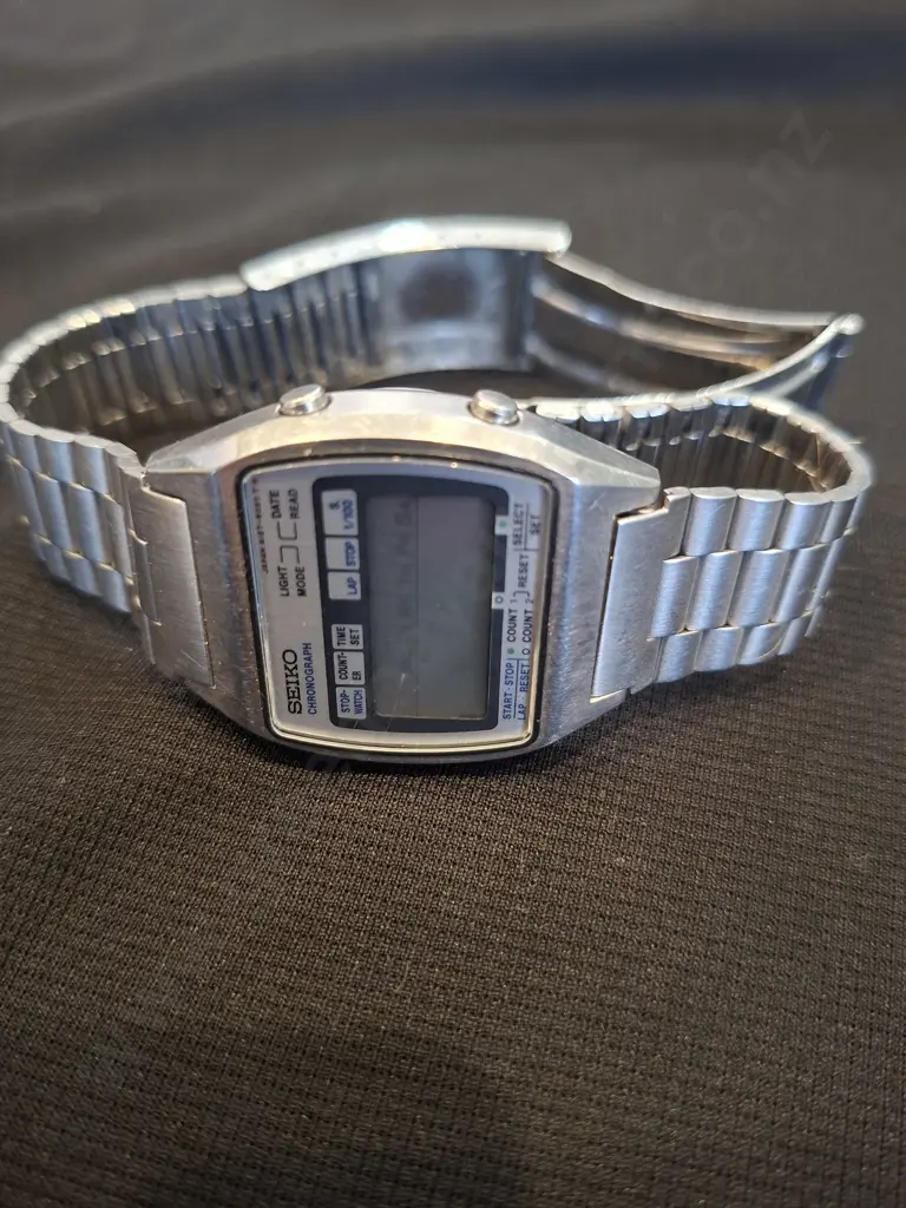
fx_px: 803
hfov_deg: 58.9
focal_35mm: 23
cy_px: 604
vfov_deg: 73.9
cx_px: 453
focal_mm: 5.54
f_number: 1.8
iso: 320
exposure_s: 1/33
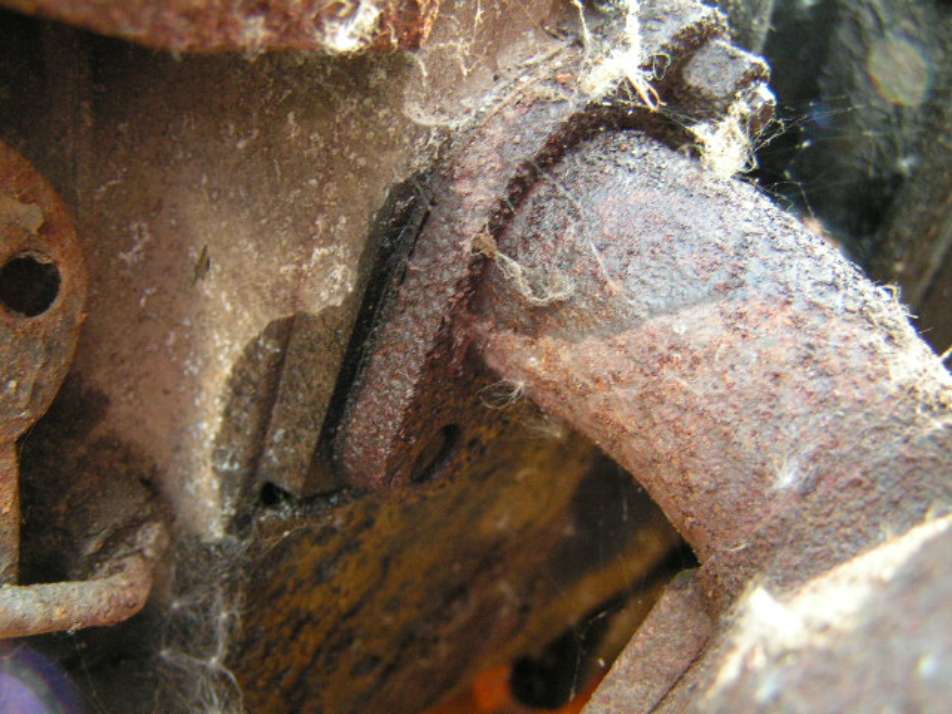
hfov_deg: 49.0
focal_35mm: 38
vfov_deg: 37.7
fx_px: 1045
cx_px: 476
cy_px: 357
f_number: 2.8
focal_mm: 6.3
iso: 200
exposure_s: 1/25
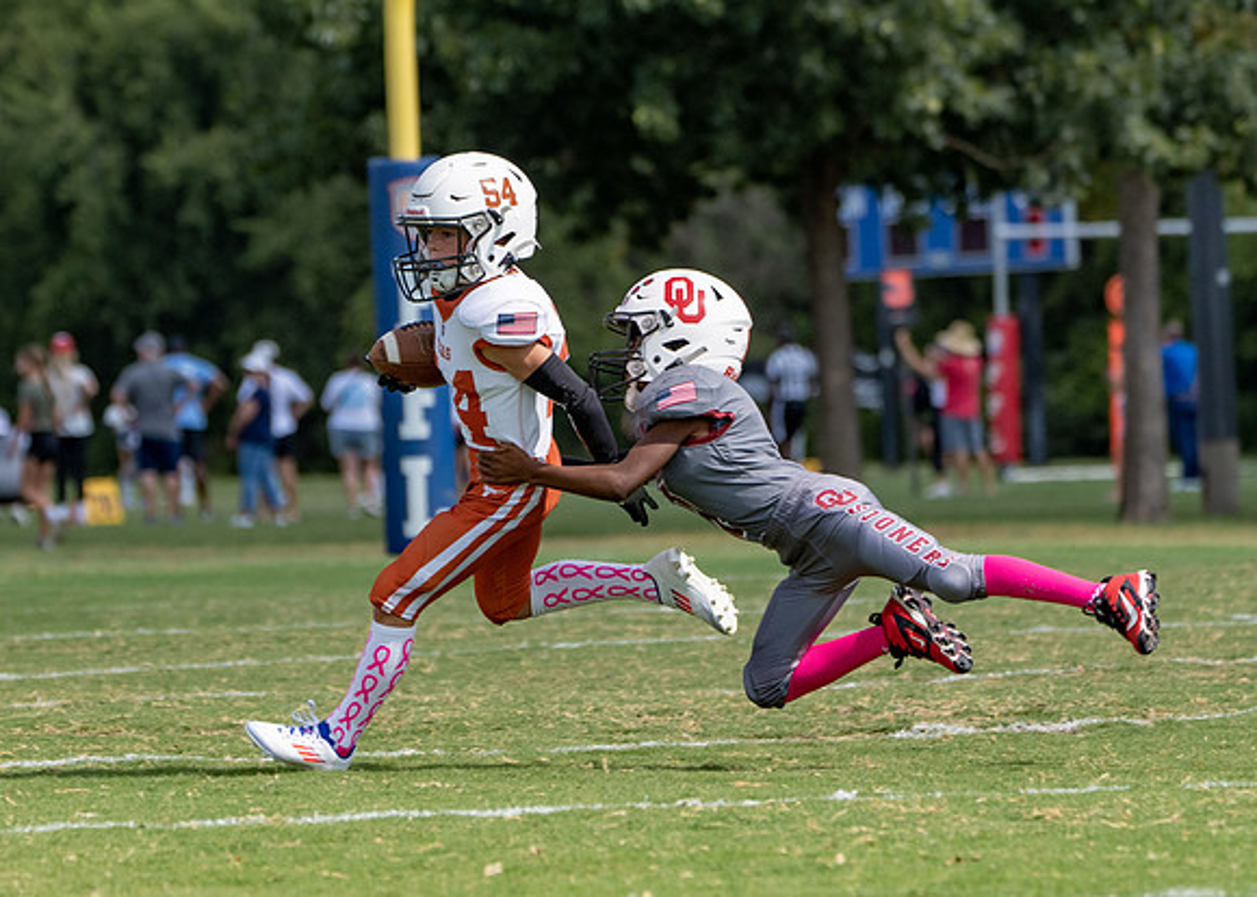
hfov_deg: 5.5
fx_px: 13116
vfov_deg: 3.9
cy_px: 436
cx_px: 461
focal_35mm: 367
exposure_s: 1/1600
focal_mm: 215
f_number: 5.6
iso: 200
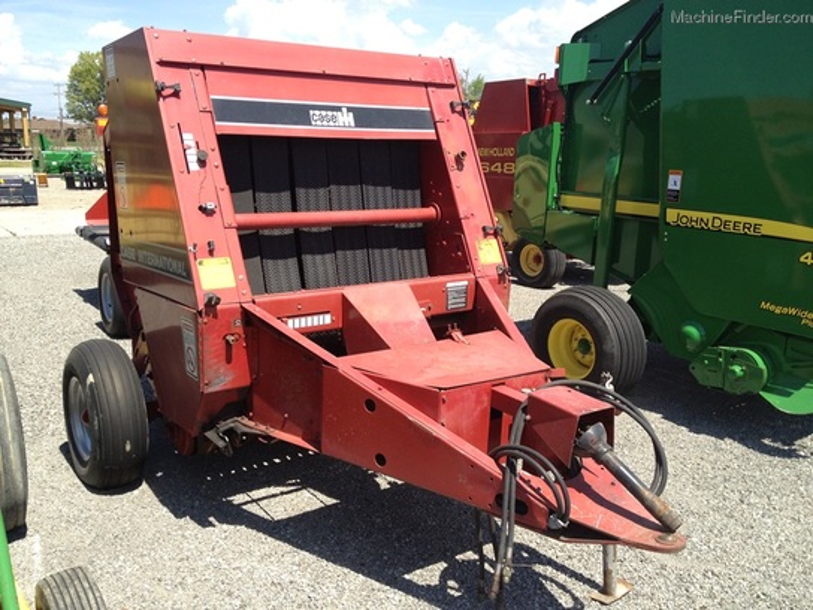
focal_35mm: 35
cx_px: 406
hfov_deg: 52.6
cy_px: 305
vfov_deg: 40.7
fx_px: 822
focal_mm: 4.28
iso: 50
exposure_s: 1/935
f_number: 2.4
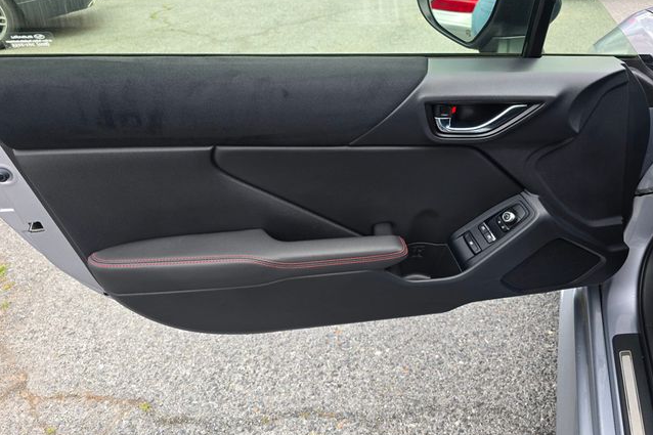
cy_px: 216
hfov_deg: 73.8
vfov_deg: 53.1
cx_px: 326
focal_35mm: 24
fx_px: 435
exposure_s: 1/180
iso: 40
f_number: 1.7
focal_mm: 6.3
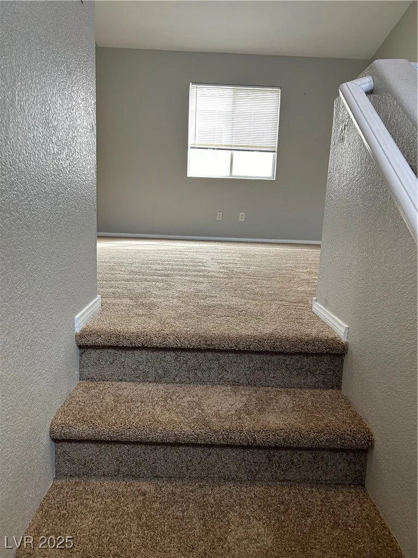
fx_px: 419
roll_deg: -3.0
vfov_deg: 67.3
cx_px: 209
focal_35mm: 26
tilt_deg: -8.4
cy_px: 279
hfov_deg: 53.1
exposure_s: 1/120
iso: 100
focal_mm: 5.7
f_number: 1.5
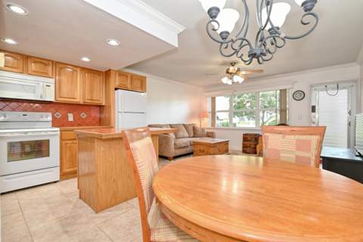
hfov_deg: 95.0
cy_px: 121
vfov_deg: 72.1
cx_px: 182
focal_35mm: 16
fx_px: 166
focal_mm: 16.5
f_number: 7.1
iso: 220
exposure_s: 1/15
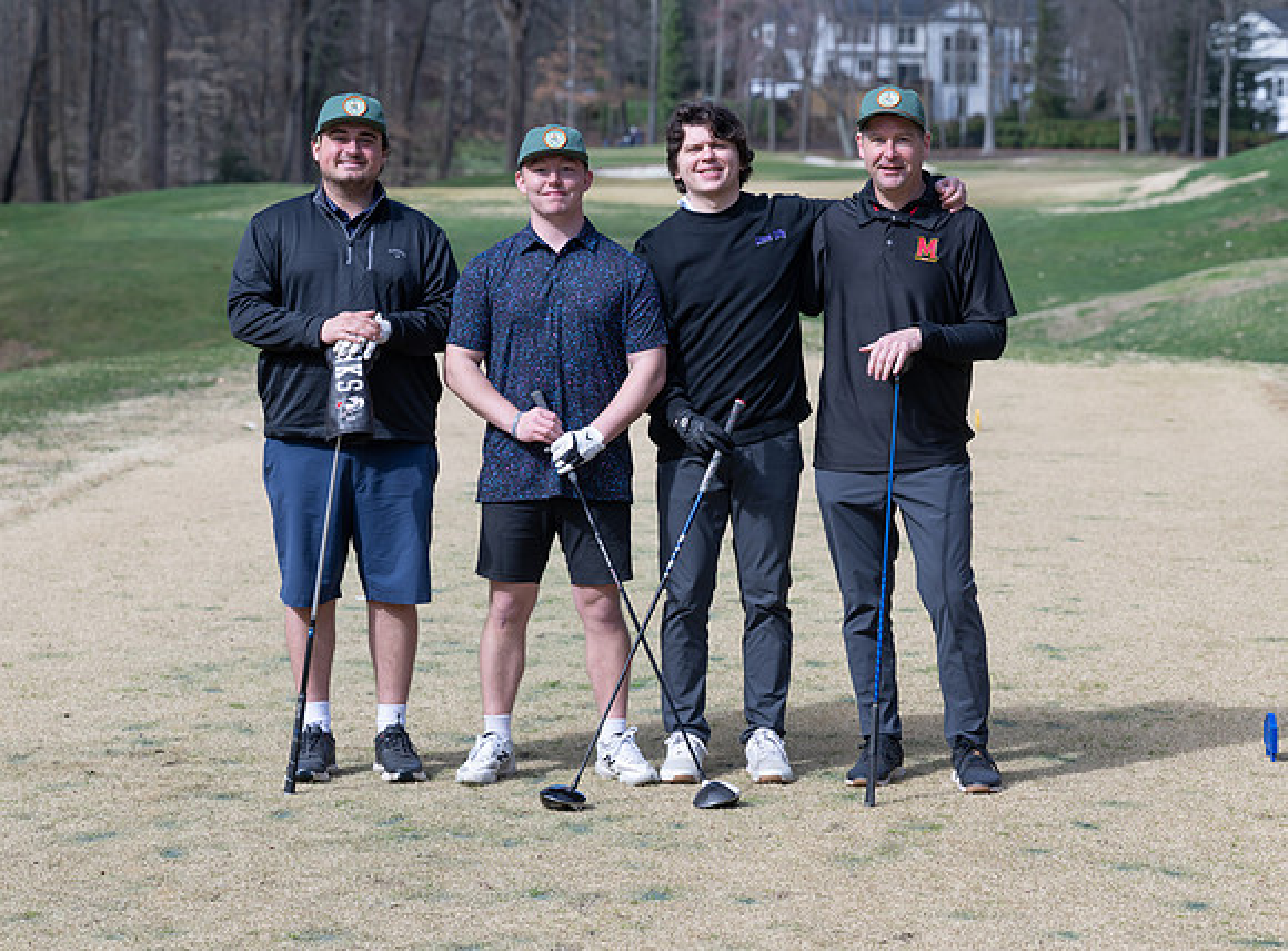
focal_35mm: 116
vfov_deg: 12.7
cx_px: 733
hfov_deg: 17.1
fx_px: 4277
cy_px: 505
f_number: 5
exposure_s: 1/500
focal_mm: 95
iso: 125
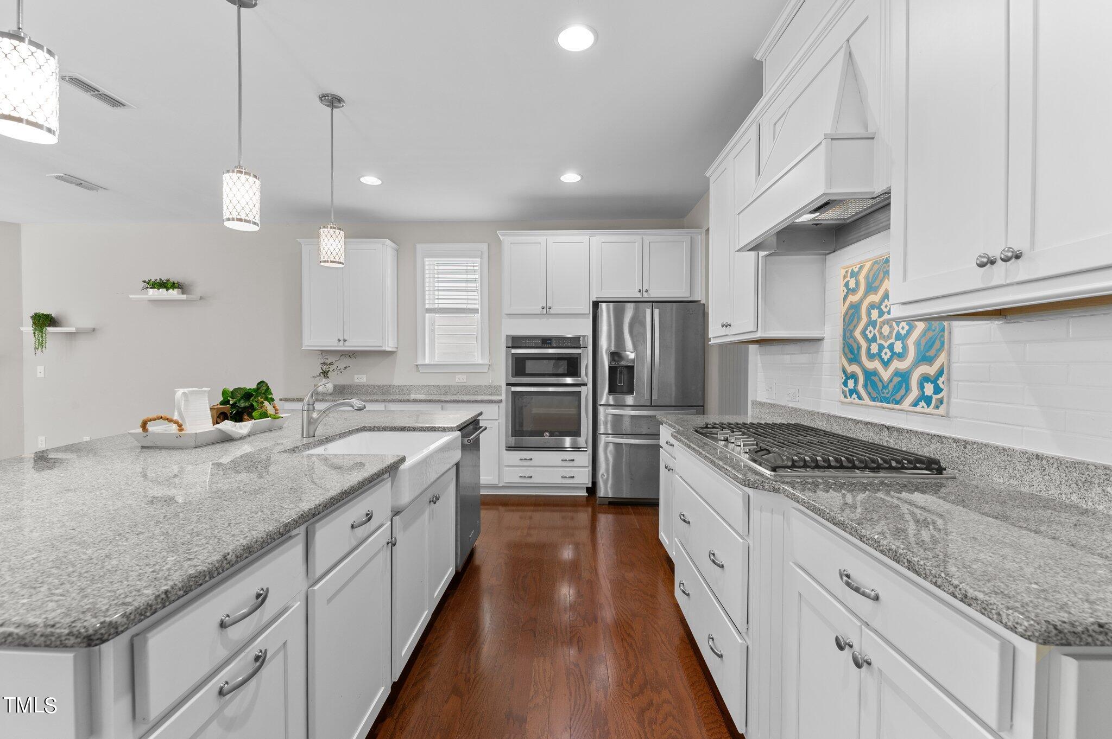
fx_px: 463
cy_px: 370
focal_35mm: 15
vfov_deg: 77.2
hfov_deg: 100.4
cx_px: 556
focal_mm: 15
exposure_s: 1/8
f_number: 6.3
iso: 400
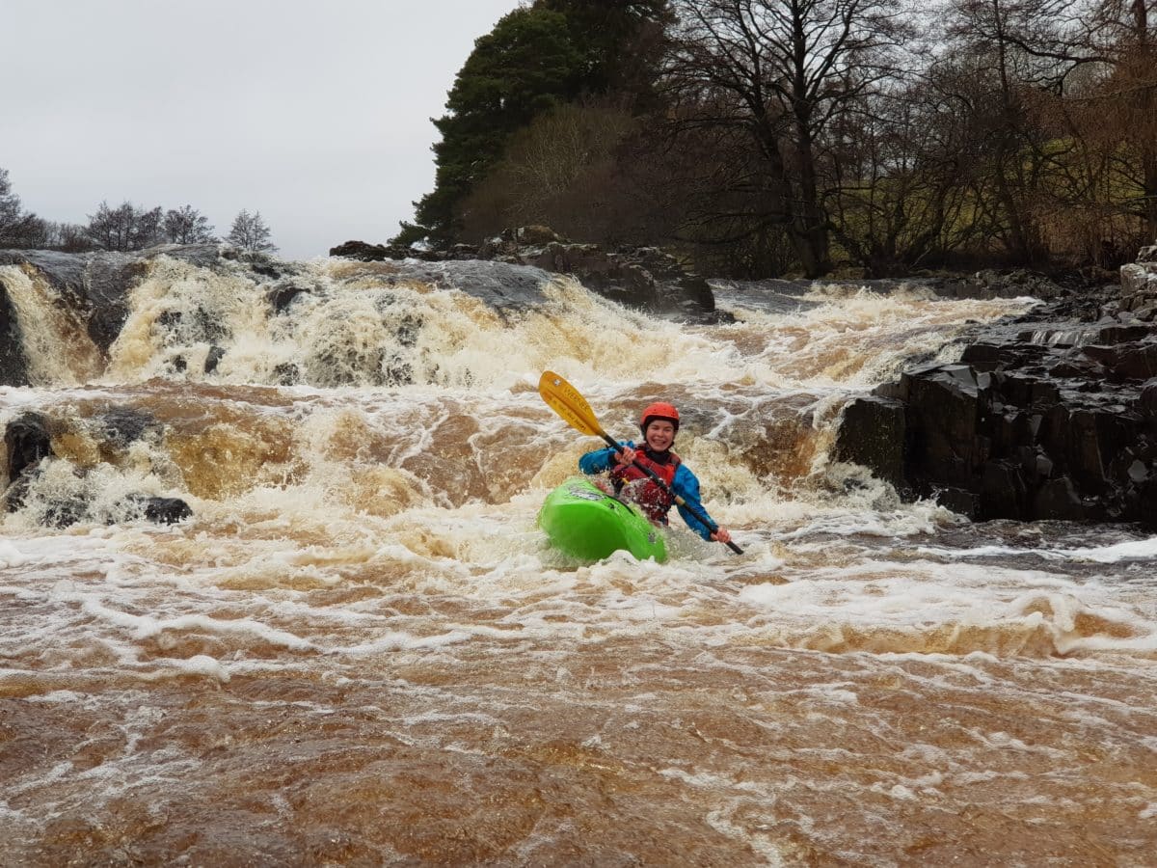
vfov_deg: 28.0
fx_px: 1738
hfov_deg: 36.8
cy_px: 434
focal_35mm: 52
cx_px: 578
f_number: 2.4
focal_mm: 6
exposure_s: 1/481
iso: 25
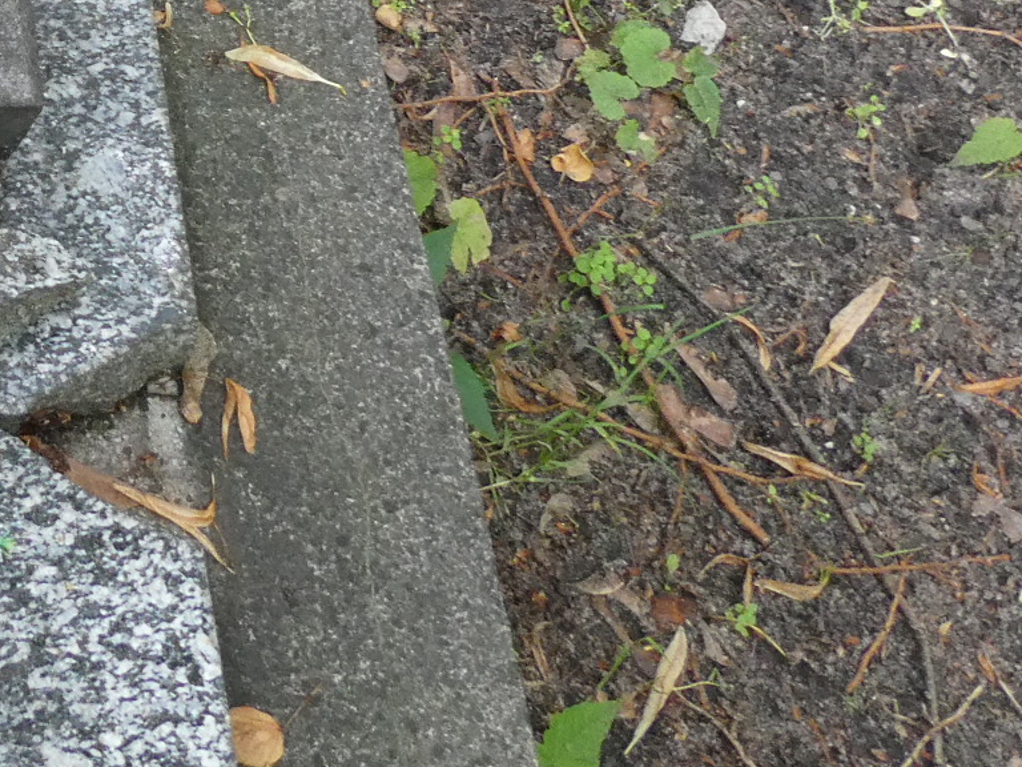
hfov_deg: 20.3
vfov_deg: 16.3
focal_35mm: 82
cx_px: -536
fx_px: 2421
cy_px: -407
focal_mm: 4.3
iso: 250
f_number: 3.3
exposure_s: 1/60
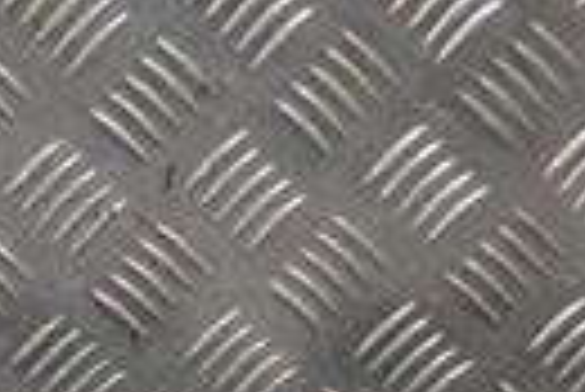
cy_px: 748
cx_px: -108
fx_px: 2473
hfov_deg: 13.2
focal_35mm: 152
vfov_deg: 8.6
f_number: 3.8
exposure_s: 1/30
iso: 110
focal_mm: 22
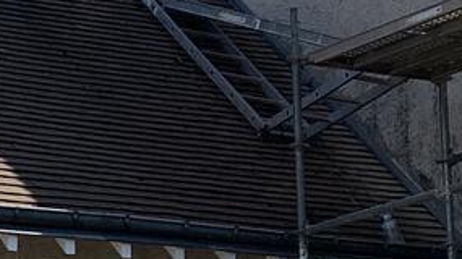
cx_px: 3
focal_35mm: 191
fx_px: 2339
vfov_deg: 6.3
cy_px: 254
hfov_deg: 11.2
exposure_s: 1/2545
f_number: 1.8
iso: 25
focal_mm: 4.25
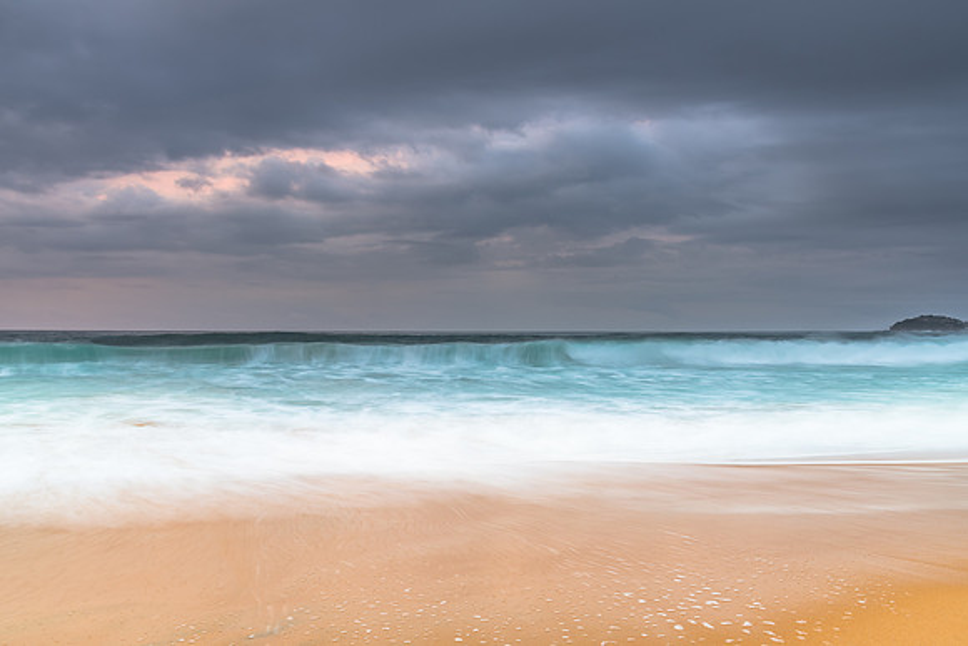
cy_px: 323
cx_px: 484
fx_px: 906
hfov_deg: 56.2
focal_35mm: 34
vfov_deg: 39.2
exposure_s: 2
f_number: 8
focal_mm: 32
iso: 31
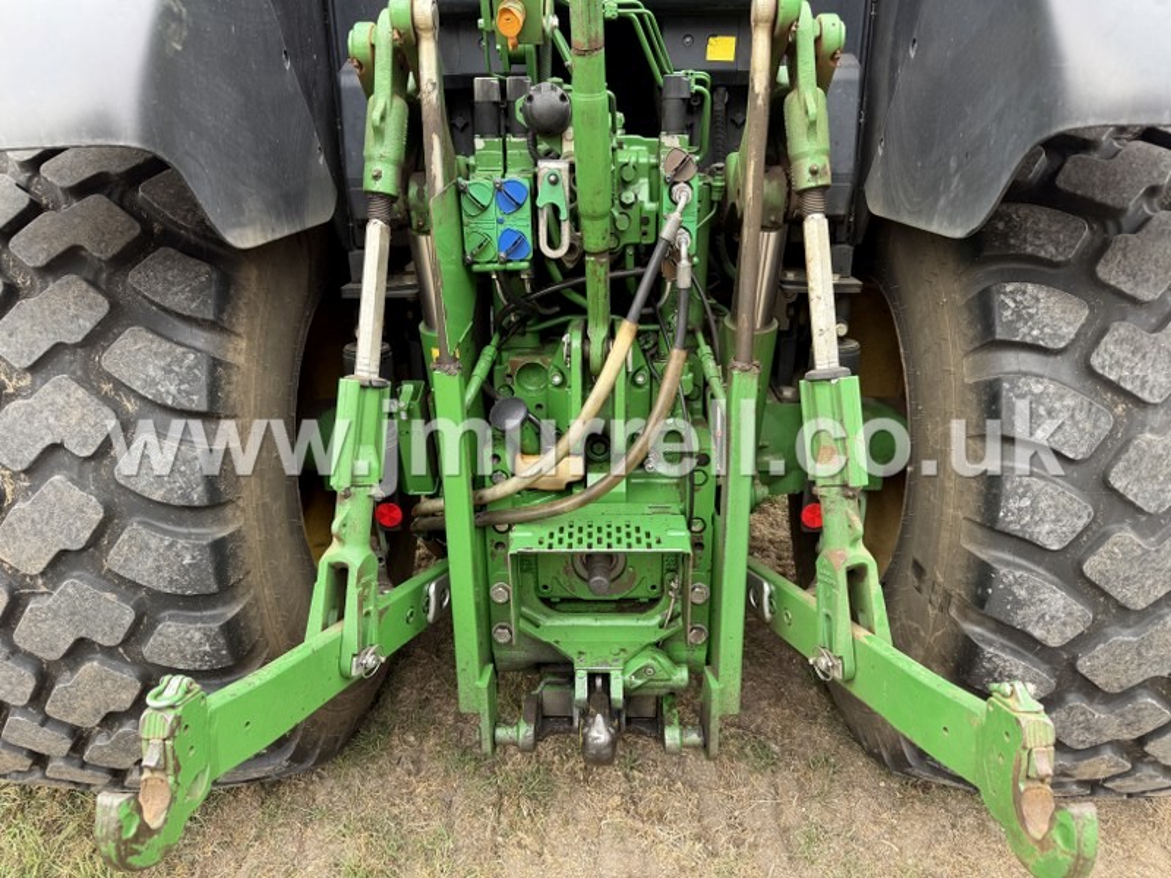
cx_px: 586
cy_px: 439
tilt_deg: -20.3
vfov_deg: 56.8
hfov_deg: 71.6
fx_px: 812
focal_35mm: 24
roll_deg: -1.1
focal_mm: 6.76
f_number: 1.78
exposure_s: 1/121
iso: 64
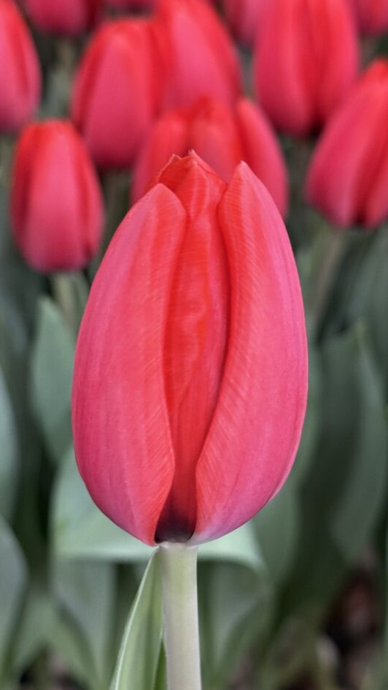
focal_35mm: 57
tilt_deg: -35.7
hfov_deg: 21.1
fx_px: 1043
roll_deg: -1.3
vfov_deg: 36.6
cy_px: 348
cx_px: 169
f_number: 1.78
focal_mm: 6.76
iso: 320
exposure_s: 1/33
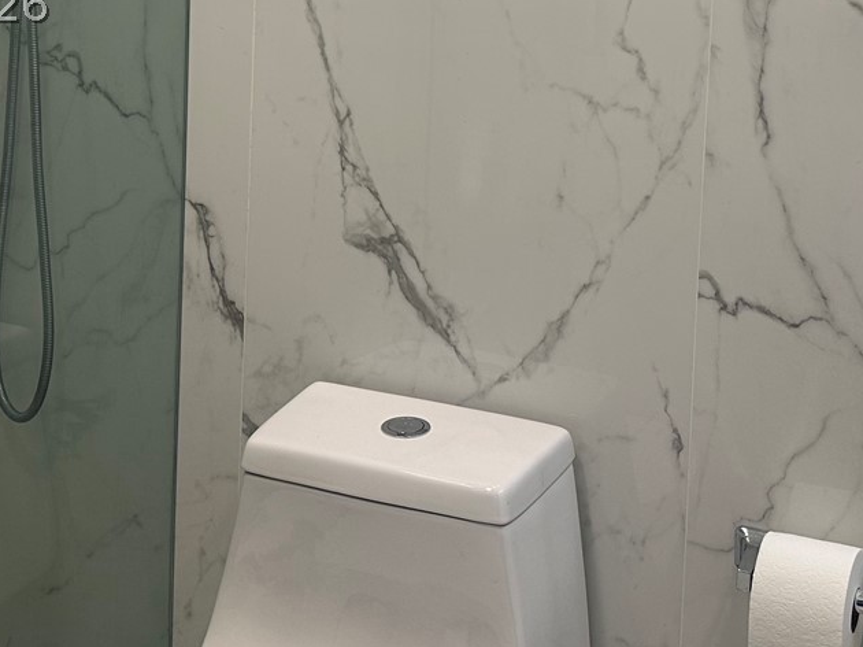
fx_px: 1520
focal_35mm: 61
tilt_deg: -5.5
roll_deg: -2.0
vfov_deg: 23.1
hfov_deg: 31.7
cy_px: 4
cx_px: 468
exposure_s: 1/120
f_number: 1.78
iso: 64
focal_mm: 6.86
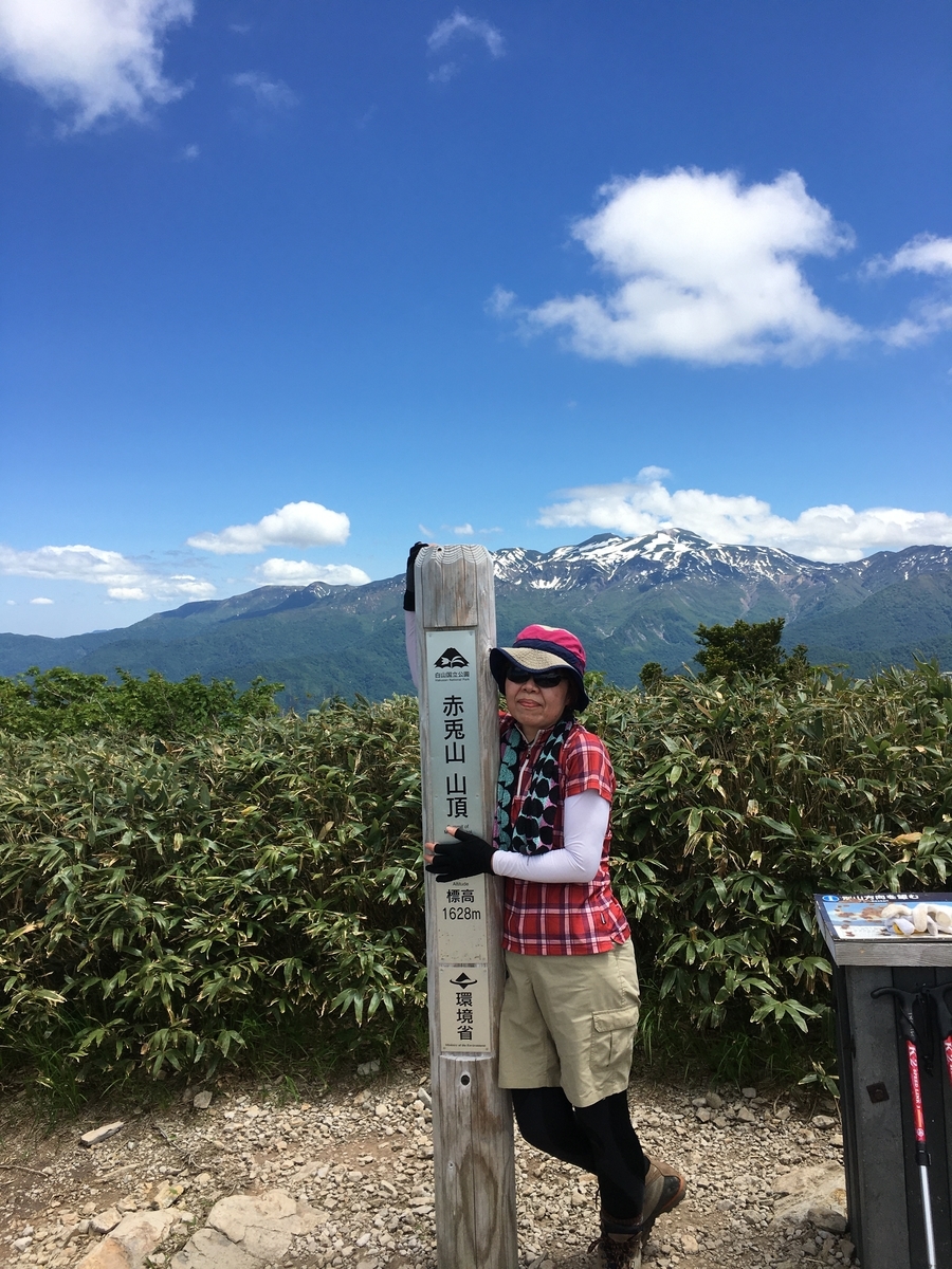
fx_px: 1063
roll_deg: +1.7
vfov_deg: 61.7
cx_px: 476
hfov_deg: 48.2
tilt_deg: +0.2
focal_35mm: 29
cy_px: 634
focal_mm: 4.15
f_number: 2.2
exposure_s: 1/1538
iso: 25
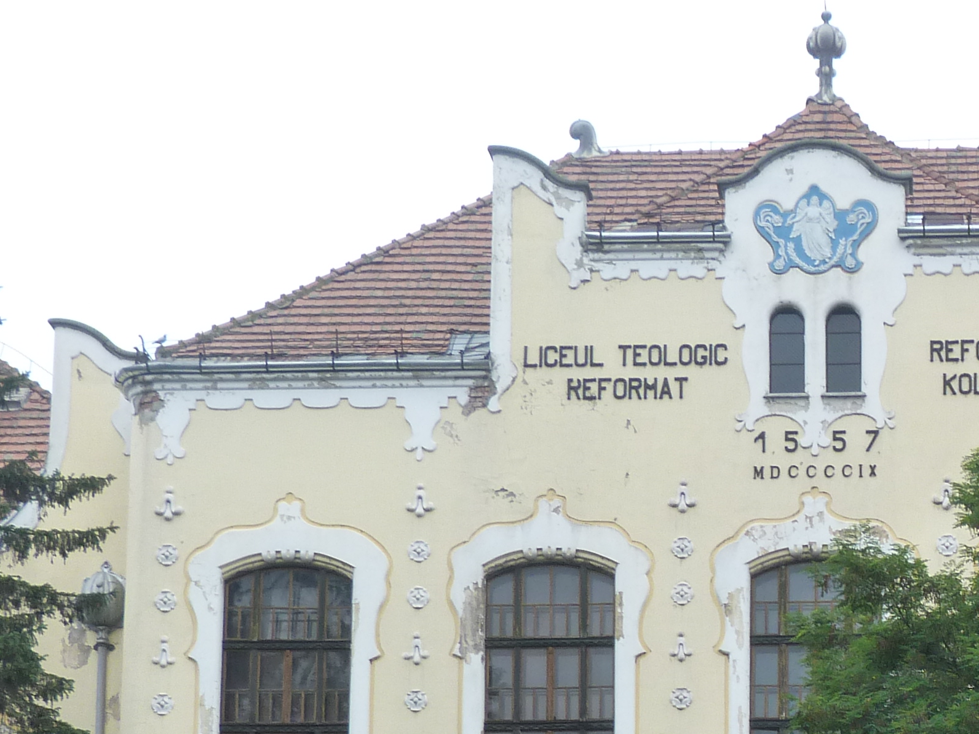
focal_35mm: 114
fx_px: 3224
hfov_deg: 16.9
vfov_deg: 12.7
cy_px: 886
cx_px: 1002
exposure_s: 1/100
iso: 125
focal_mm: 7.6
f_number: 3.6
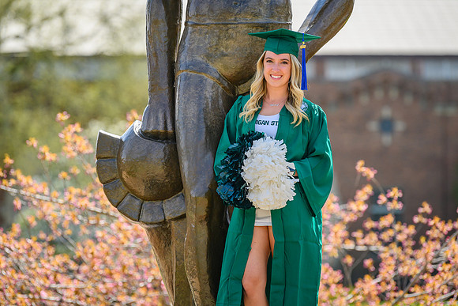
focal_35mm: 229
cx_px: 229
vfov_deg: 6.0
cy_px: 131
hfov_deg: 9.0
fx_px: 2919
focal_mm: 200
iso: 400
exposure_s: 1/2000
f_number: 4
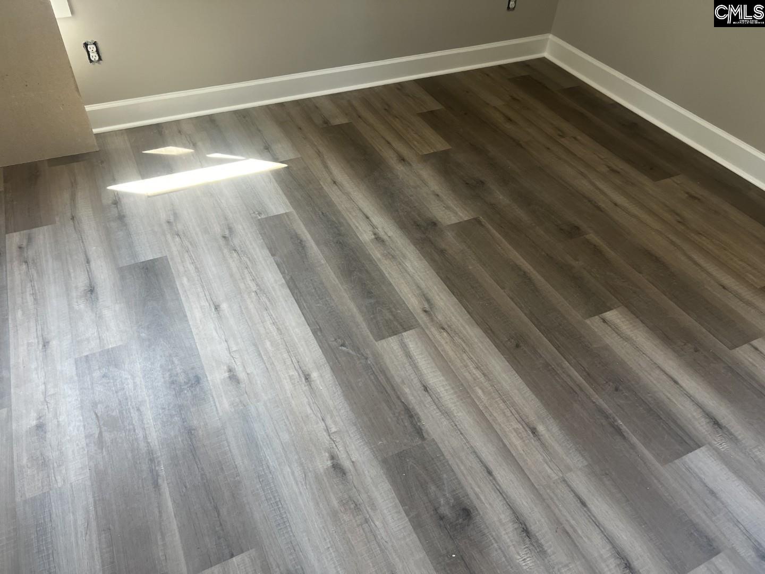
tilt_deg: -43.2
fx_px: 575
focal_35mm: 26
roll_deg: -3.0
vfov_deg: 53.1
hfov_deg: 67.3
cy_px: 287
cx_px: 382
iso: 125
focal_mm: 5.7
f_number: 1.5
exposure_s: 1/121
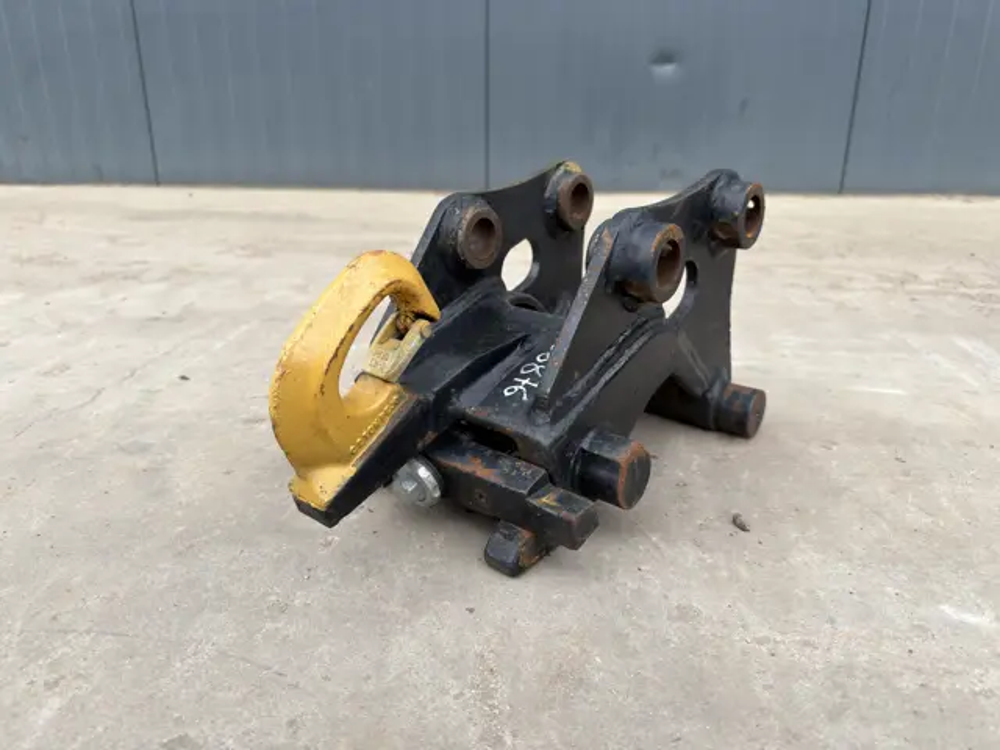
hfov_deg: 71.6
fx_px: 693
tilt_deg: -18.2
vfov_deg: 56.8
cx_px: 500
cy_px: 375
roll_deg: +0.1
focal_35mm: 24
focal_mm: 6.76
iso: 80
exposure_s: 1/887
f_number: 1.78
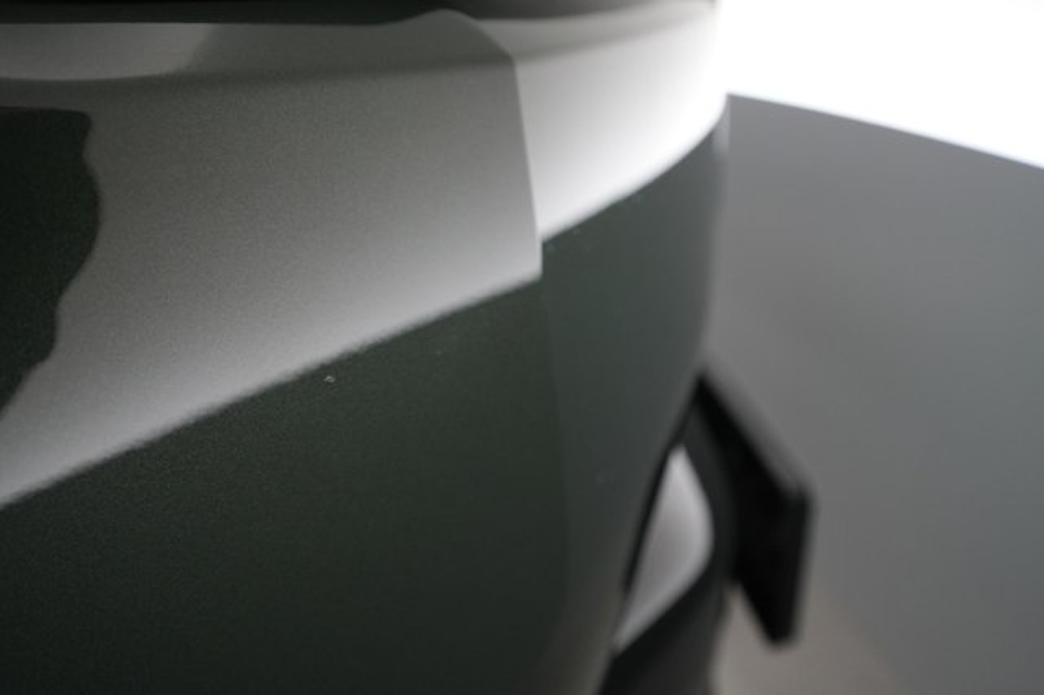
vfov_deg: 46.4
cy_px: 348
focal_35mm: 28
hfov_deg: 65.5
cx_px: 522
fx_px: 812
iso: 2500
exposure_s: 1/100
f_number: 5
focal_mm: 28
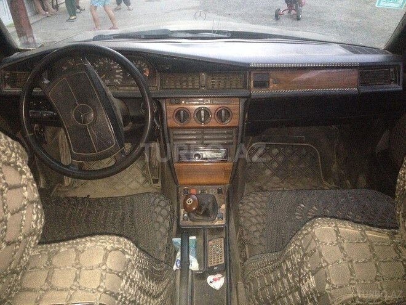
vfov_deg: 40.7
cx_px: 203
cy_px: 152
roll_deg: +1.8
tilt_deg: -30.9
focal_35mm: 35
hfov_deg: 52.6
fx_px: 411
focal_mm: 4.28
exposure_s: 1/16
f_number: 2.4
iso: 400
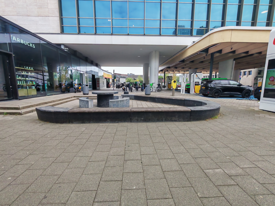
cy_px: 103
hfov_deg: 94.5
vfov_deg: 78.1
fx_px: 127
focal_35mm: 16
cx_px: 138
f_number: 2.2
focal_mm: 1.96
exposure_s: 1/570
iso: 50
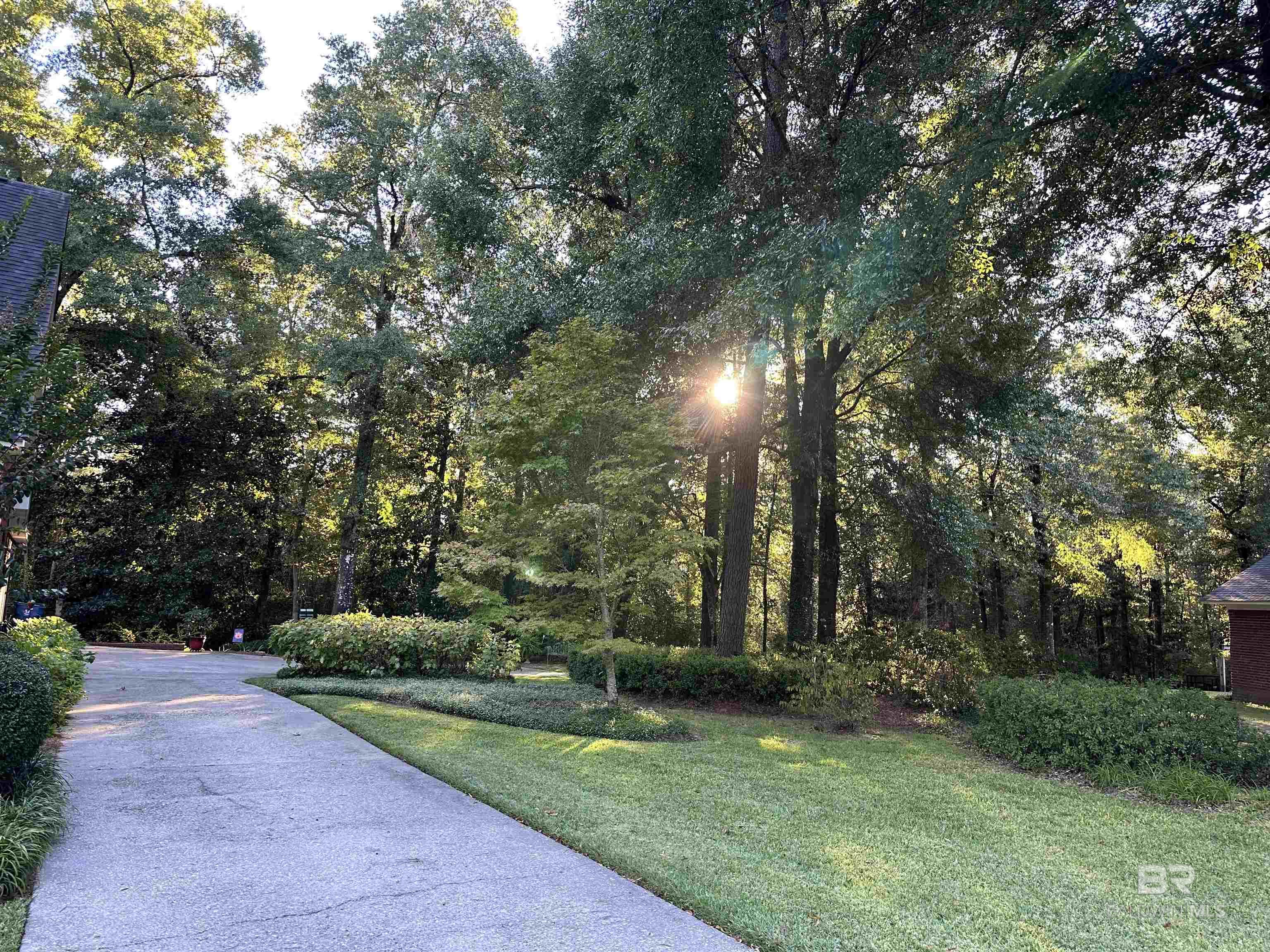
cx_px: 635
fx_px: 881
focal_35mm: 24
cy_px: 476
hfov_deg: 71.6
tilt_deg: +8.5
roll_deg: -2.6
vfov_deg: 56.8
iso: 125
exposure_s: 1/121
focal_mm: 6.86
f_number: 1.78
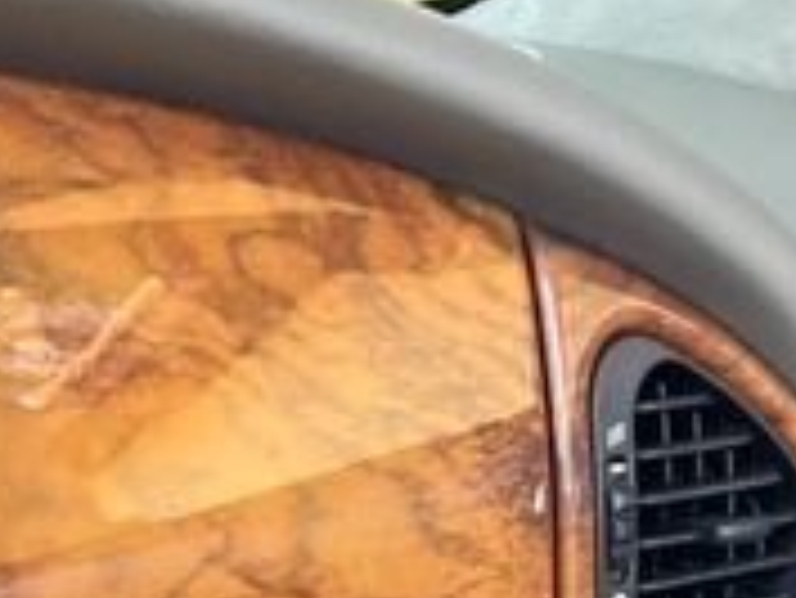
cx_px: 45
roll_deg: -1.6
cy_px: 989
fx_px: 2163
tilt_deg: -26.9
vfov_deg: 14.3
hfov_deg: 20.3
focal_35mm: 94
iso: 100
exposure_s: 1/121
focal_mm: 5.7
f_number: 1.5
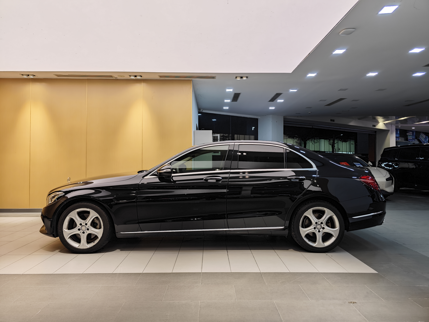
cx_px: 214
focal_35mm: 23
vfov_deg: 58.9
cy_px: 161
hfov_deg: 73.9
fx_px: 285
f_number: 1.9
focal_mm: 8.7
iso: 400
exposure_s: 1/82.9
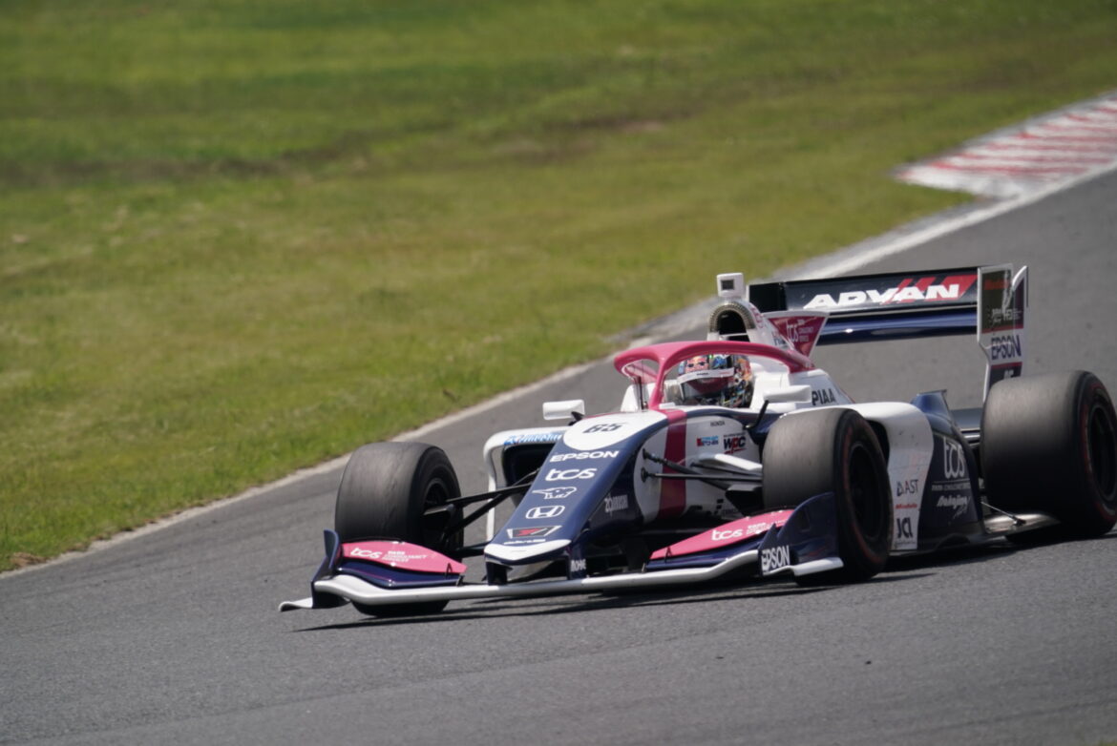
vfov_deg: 1.7
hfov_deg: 2.6
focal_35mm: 791
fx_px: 24560
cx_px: 558
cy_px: 373
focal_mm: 791
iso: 320
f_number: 9
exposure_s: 1/800
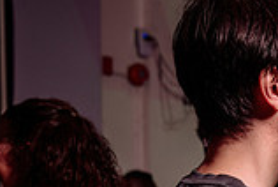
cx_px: 373
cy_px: 253
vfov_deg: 12.1
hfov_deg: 17.3
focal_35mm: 110
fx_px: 851
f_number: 3.2
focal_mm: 30
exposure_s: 1/60
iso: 800
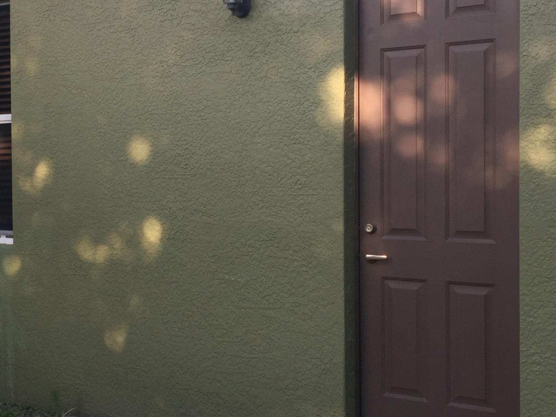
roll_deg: +0.2
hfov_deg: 31.5
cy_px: 182
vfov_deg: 24.8
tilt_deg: -2.4
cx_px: 84
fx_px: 948
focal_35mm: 59
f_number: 2.2
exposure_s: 1/476
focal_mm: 4.15
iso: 32
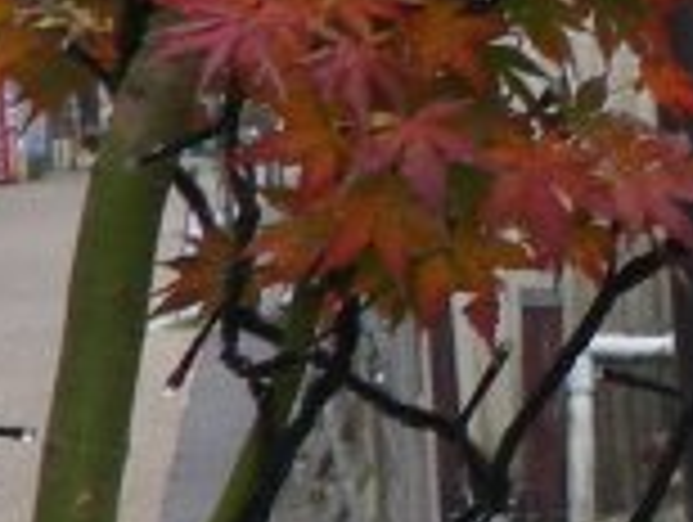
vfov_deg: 6.4
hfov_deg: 7.5
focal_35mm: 232
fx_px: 4652
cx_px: 2056
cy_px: 392
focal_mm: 6.2
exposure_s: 1/80
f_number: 3.8
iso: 64
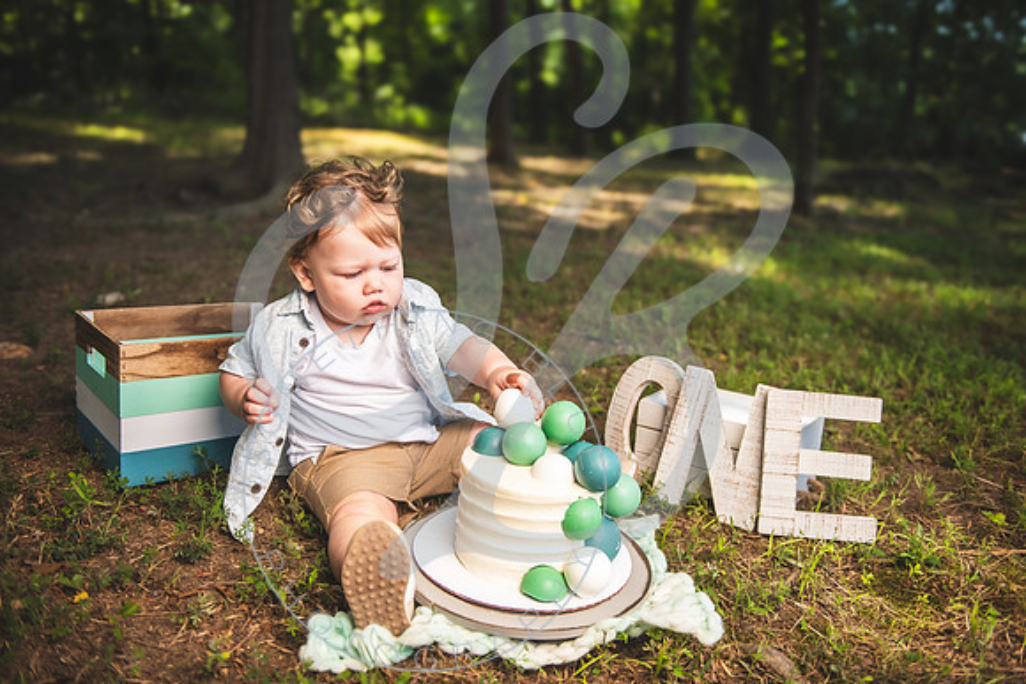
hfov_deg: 60.3
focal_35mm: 31
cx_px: 513
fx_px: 884
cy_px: 342
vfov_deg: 42.3
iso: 100
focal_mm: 31
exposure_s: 1/800
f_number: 2.8
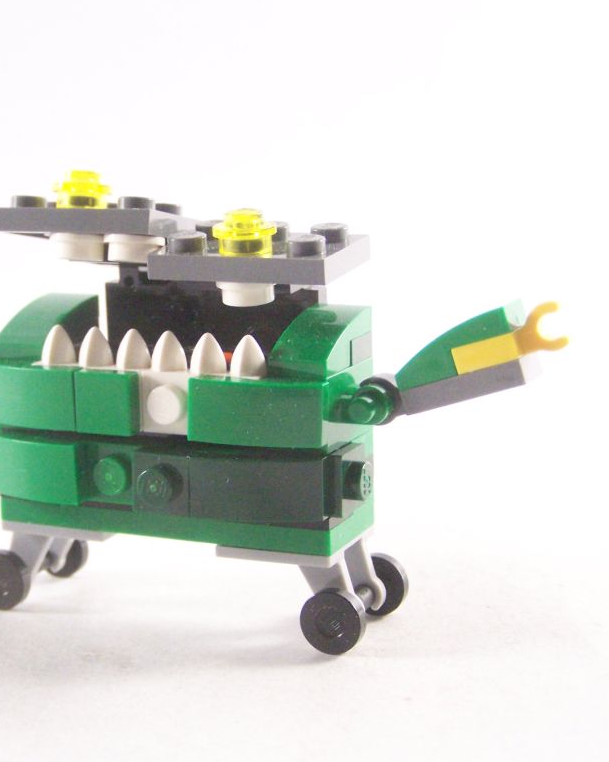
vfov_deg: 22.8
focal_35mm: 84
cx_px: 185
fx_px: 1894
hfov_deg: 18.2
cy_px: 380
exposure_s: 1/60
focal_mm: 10.7
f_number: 3.2
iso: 400
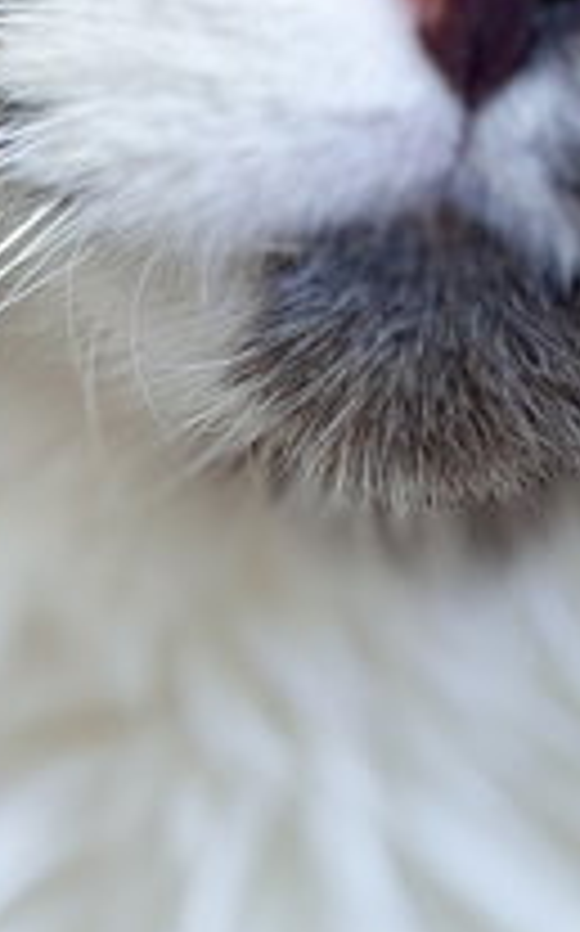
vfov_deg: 12.5
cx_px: 486
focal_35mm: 164
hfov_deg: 8.0
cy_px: -142
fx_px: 4156
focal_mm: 6.76
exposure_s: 1/120
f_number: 1.78
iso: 80
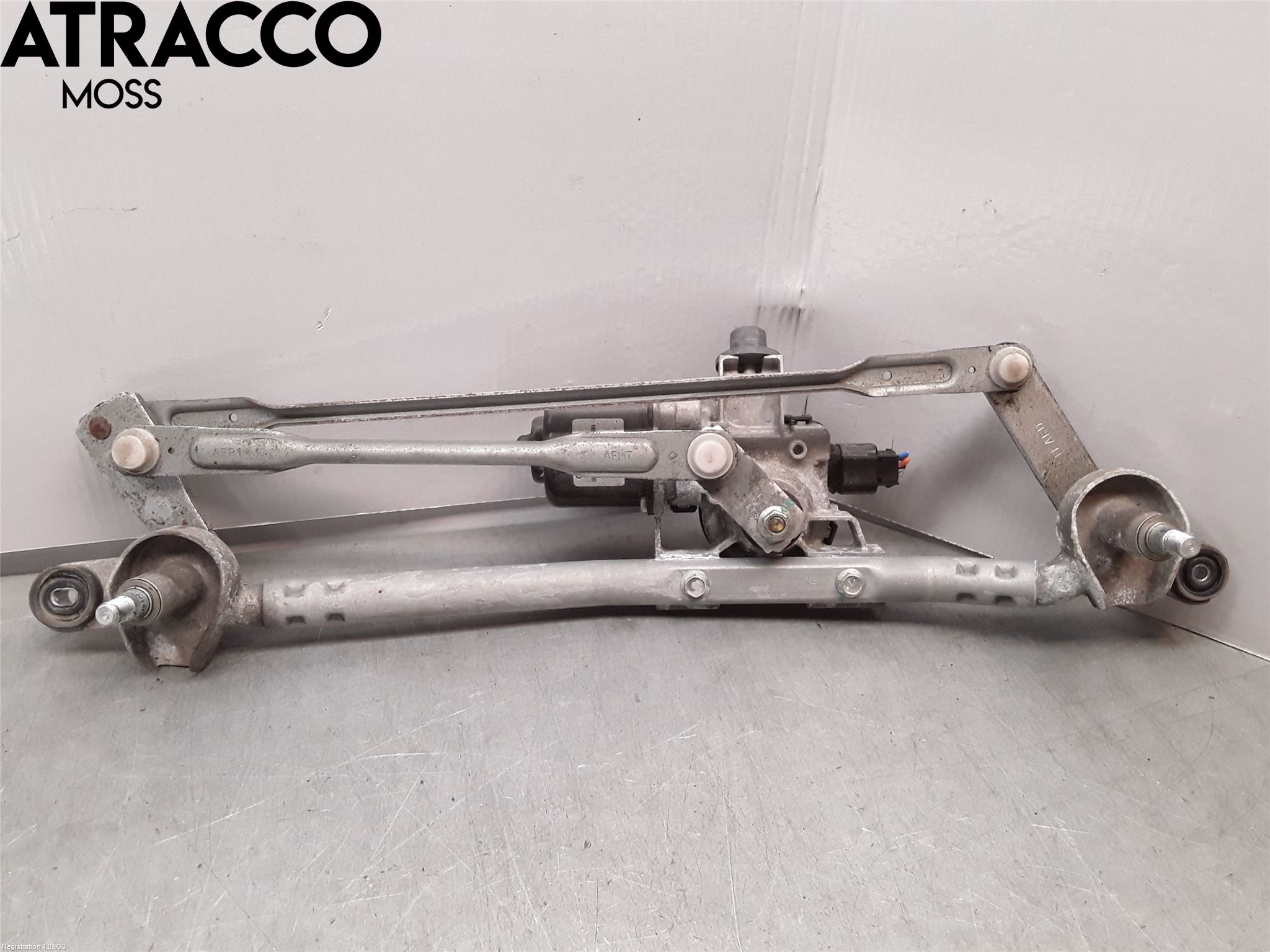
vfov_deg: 49.7
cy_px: 476
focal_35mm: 28
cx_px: 635
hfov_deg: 63.4
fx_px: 1027
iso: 80
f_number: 1.9
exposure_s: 1/100
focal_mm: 2.91
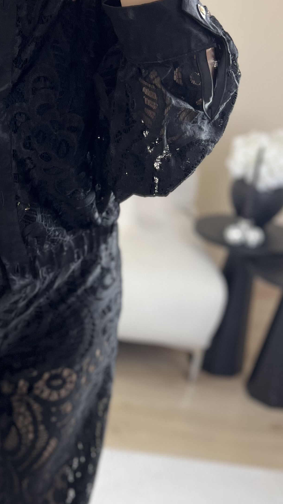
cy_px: 262
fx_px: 707
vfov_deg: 39.2
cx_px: 1
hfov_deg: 21.8
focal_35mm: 53
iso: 100
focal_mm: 5.7
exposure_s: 1/50
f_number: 1.5
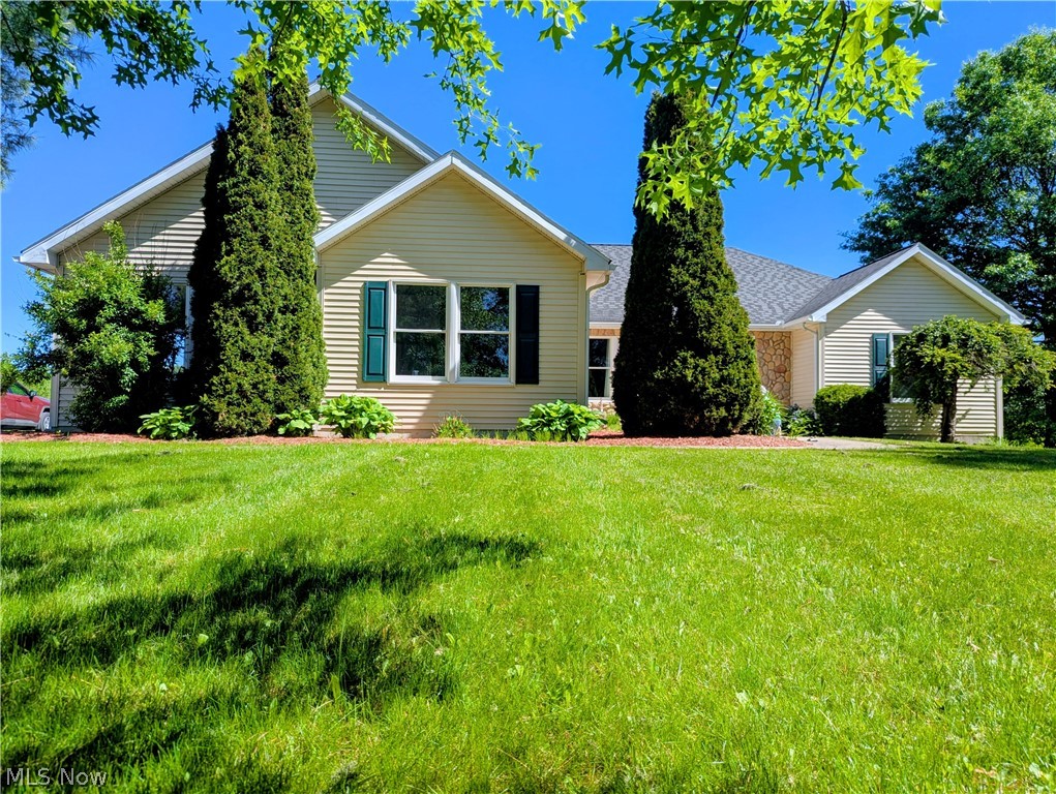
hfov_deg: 71.5
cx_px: 528
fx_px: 733
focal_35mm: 24
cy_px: 397
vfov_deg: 56.9
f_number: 1.85
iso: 46
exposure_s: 1/1618
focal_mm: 6.81
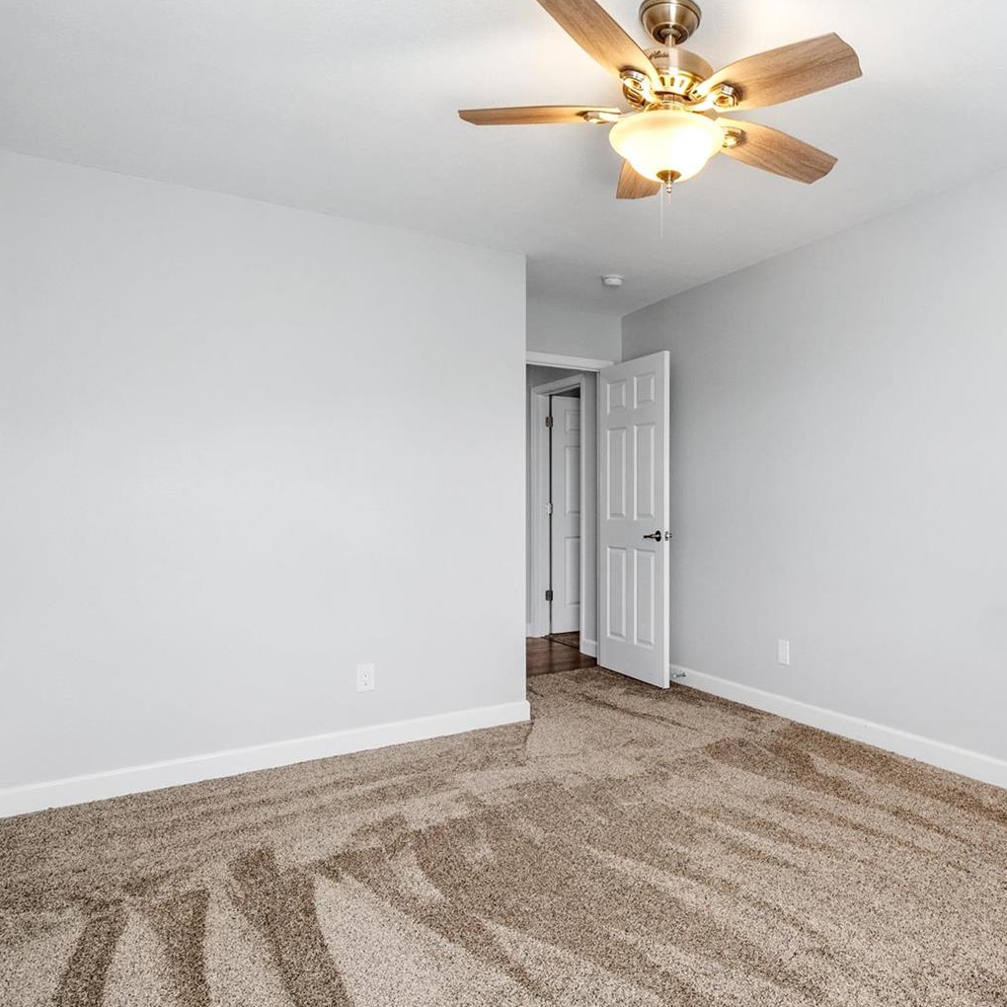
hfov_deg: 62.3
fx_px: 790
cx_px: 720
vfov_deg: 65.0
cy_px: 516
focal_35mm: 24
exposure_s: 1/8
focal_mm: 9
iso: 400
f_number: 10
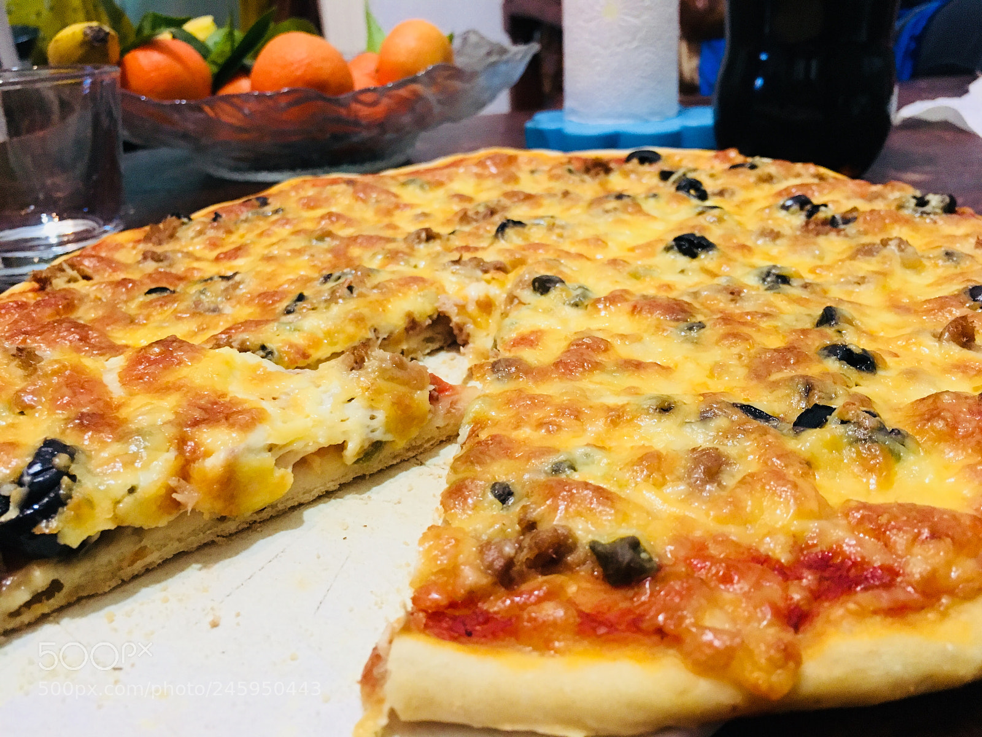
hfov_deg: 61.7
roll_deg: +2.8
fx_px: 823
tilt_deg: -23.2
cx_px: 491
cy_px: 368
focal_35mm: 29
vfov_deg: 48.2
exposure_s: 1/20
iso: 200
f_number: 2.2
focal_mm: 4.15
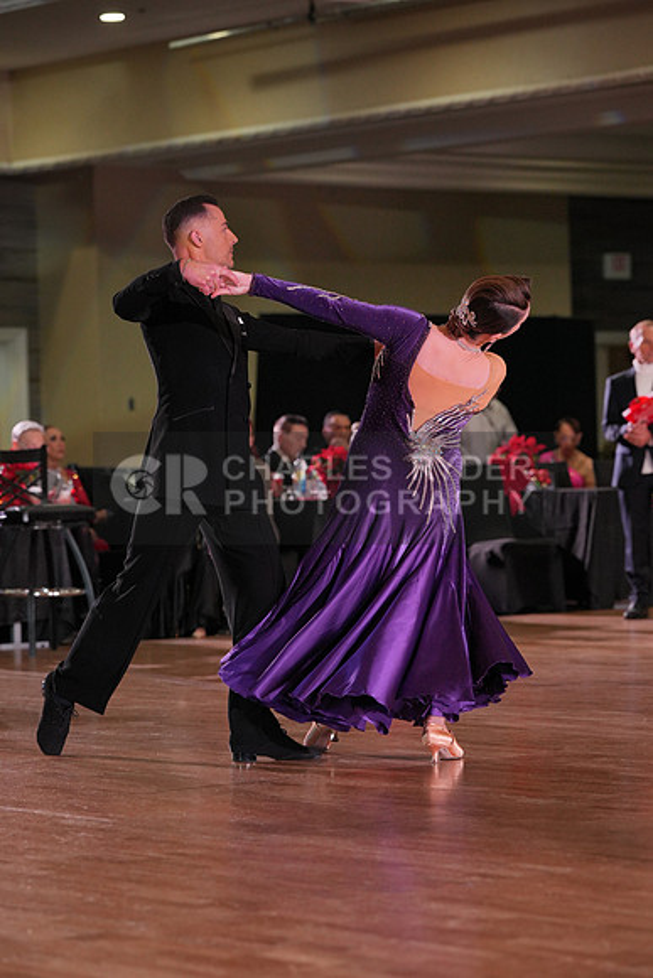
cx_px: 326
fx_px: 3208
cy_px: 489
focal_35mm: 118
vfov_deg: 17.3
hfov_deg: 11.6
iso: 1600
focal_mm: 118
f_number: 4
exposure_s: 1/500
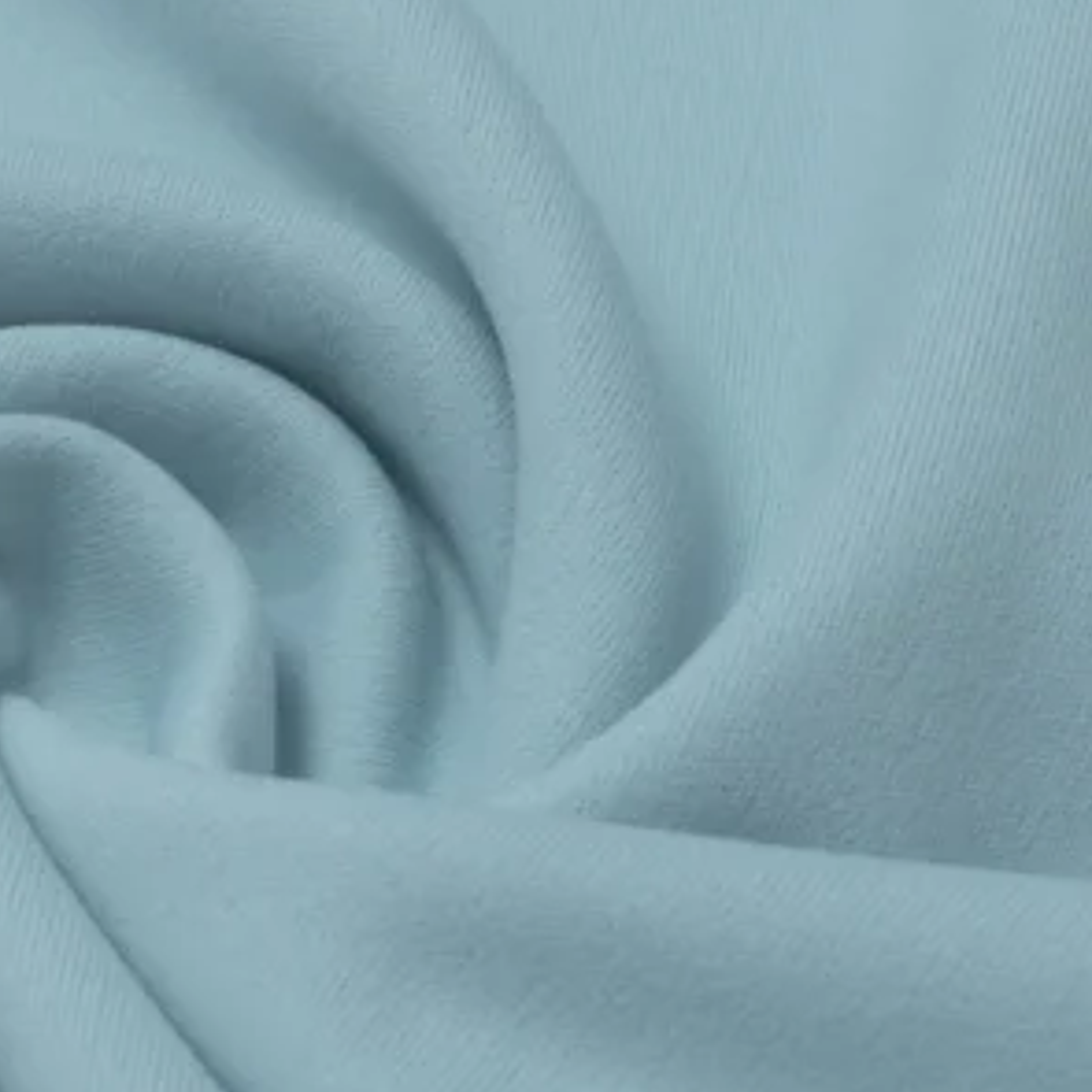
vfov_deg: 10.2
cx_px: 115
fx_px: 6104
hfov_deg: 10.2
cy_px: 755
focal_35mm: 171
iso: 160
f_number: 20
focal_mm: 55
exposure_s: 1/10
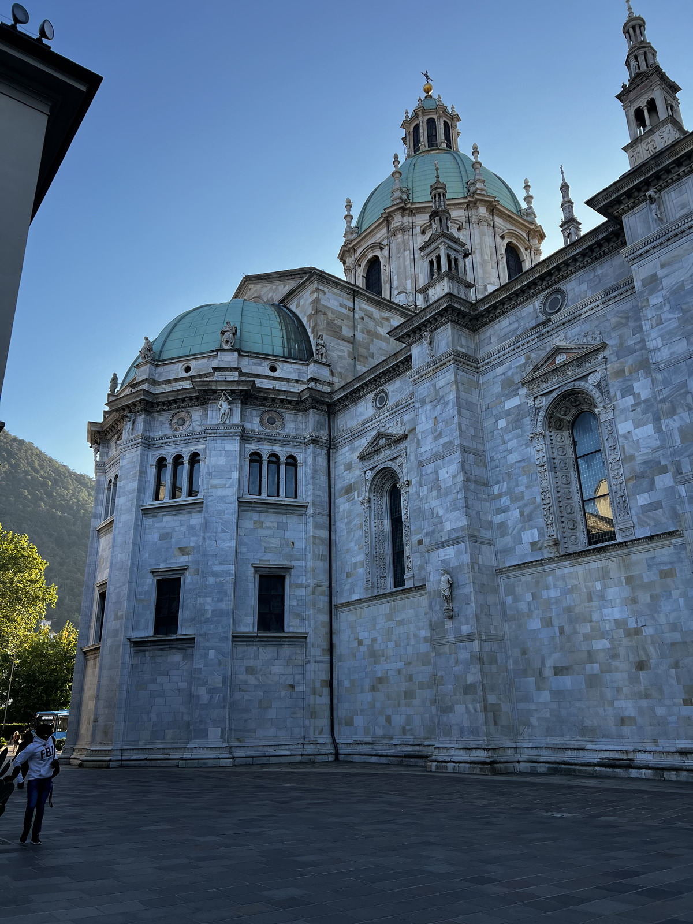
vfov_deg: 67.3
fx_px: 694
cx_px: 346
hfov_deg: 53.1
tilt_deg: +21.6
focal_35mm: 26
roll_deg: +0.7
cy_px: 462
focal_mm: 5.7
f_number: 1.5
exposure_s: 1/1266
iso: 50
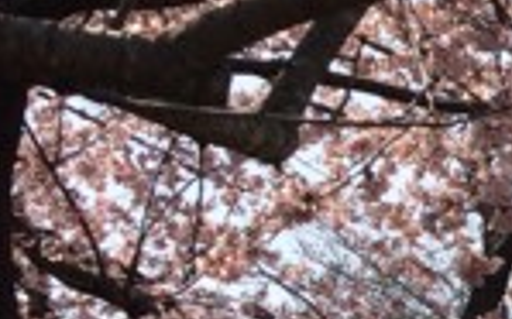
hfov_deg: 10.3
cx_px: 1368
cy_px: 449
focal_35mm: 165
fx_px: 2301
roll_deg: +3.6
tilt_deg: +11.6
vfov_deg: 7.8
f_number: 2.2
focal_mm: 4.15
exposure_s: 1/2564
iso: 32
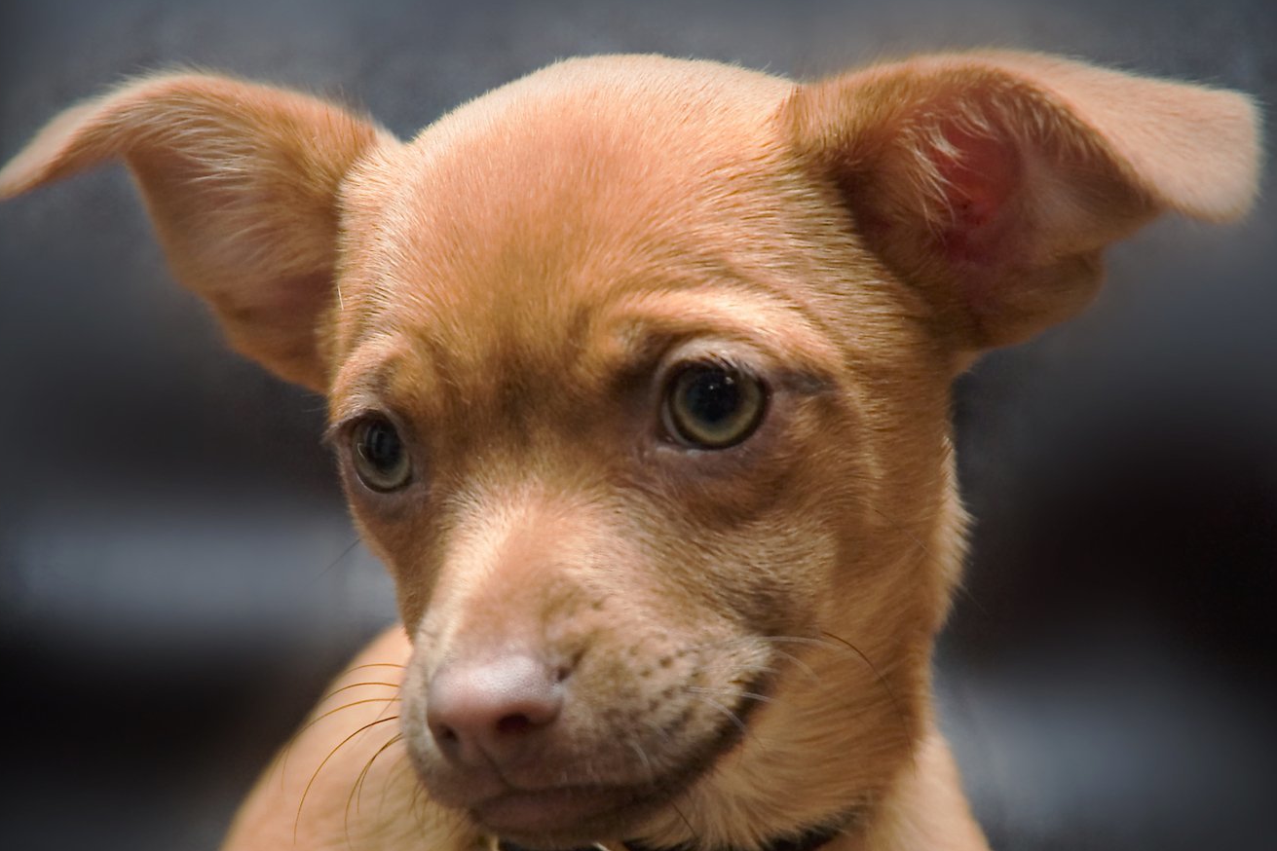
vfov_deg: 10.7
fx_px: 4540
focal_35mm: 128
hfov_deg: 16.0
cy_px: 481
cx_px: 608
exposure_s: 1/60
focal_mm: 70
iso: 400
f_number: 5
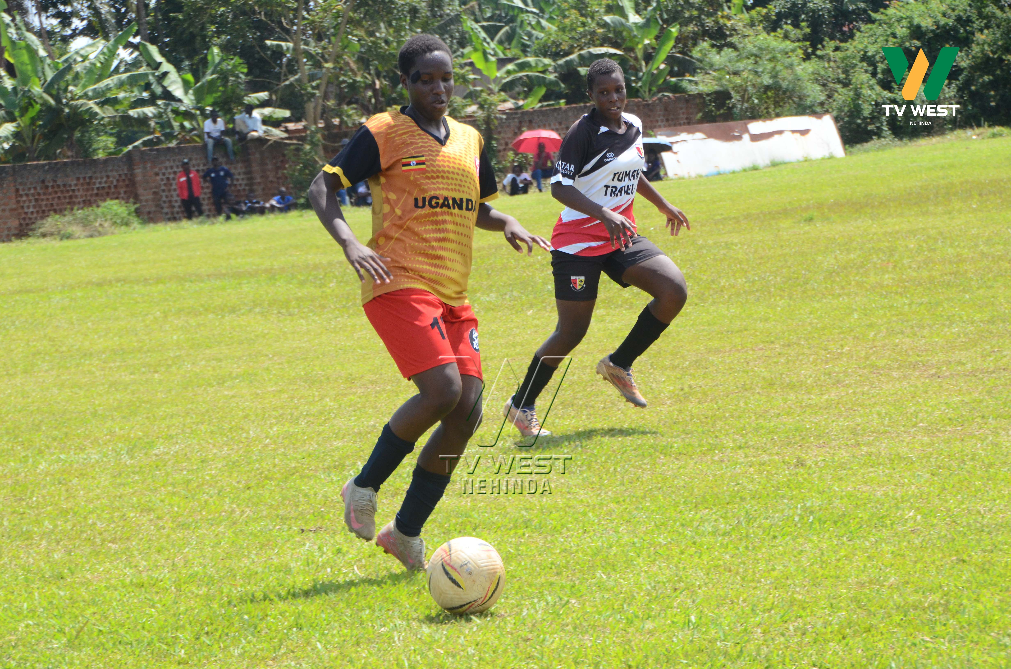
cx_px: 506
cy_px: 334
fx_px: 3994
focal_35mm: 142
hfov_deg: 14.4
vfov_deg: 9.6
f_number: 9
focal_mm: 95
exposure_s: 1/800
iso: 800
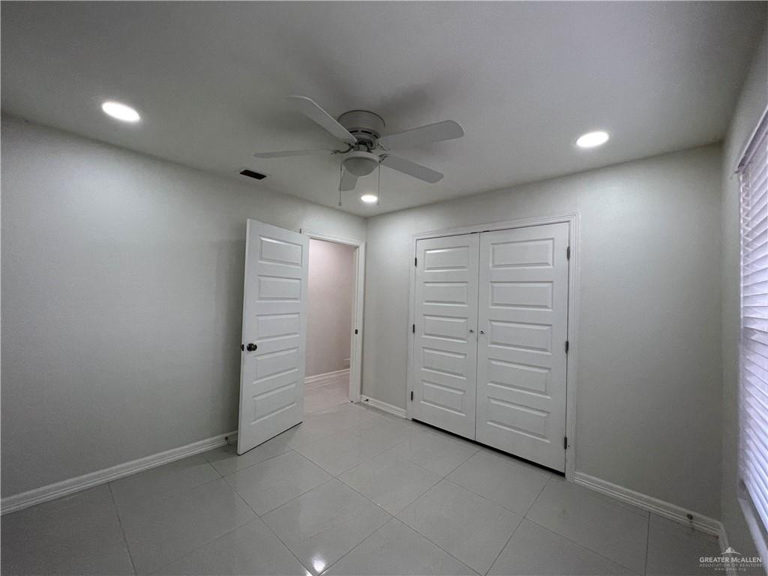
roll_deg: -0.8
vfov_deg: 89.9
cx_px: 384
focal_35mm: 13
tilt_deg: +2.2
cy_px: 288
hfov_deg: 106.2
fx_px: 288
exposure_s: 1/122
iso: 80
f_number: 1.8
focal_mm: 1.57
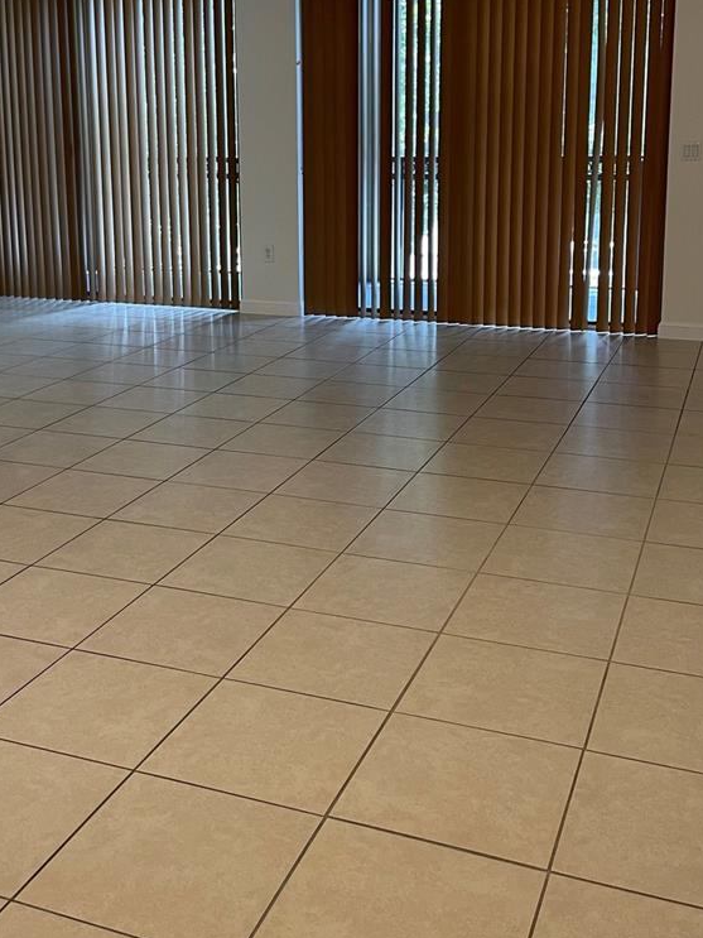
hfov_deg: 34.2
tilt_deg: -9.8
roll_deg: +0.7
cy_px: 306
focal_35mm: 42
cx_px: 278
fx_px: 1138
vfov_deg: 44.1
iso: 100
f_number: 1.6
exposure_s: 1/60
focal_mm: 5.1
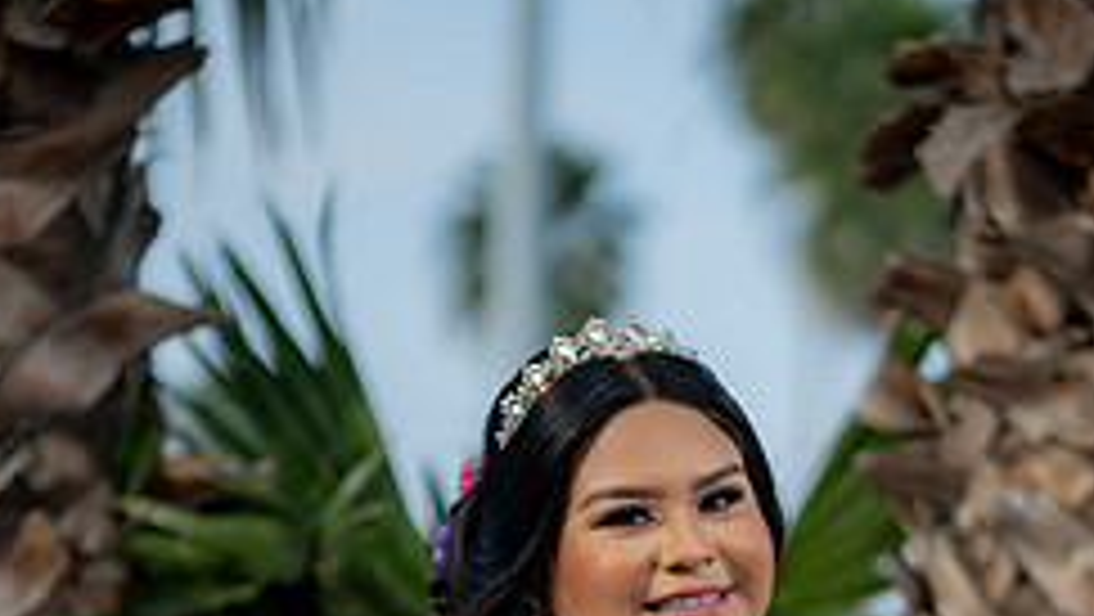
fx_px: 4789
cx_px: 653
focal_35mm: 165
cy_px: 962
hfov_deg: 13.0
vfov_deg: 7.2
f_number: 1.8
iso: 125
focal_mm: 85
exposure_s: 1/2500
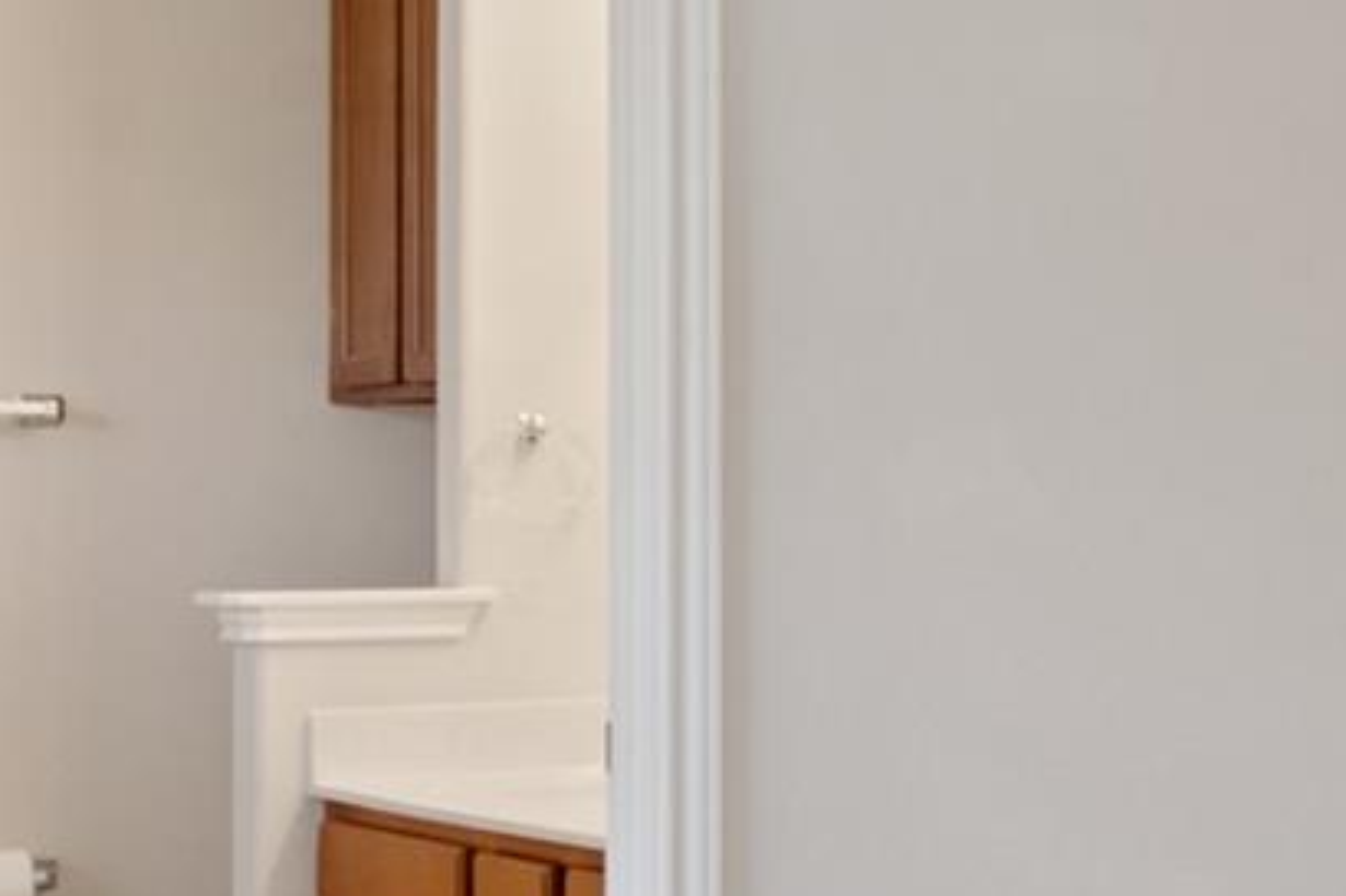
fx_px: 2803
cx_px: 2725
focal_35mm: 75
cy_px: 555
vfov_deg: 18.1
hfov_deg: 18.0
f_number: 8
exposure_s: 1/3
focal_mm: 15
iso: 400
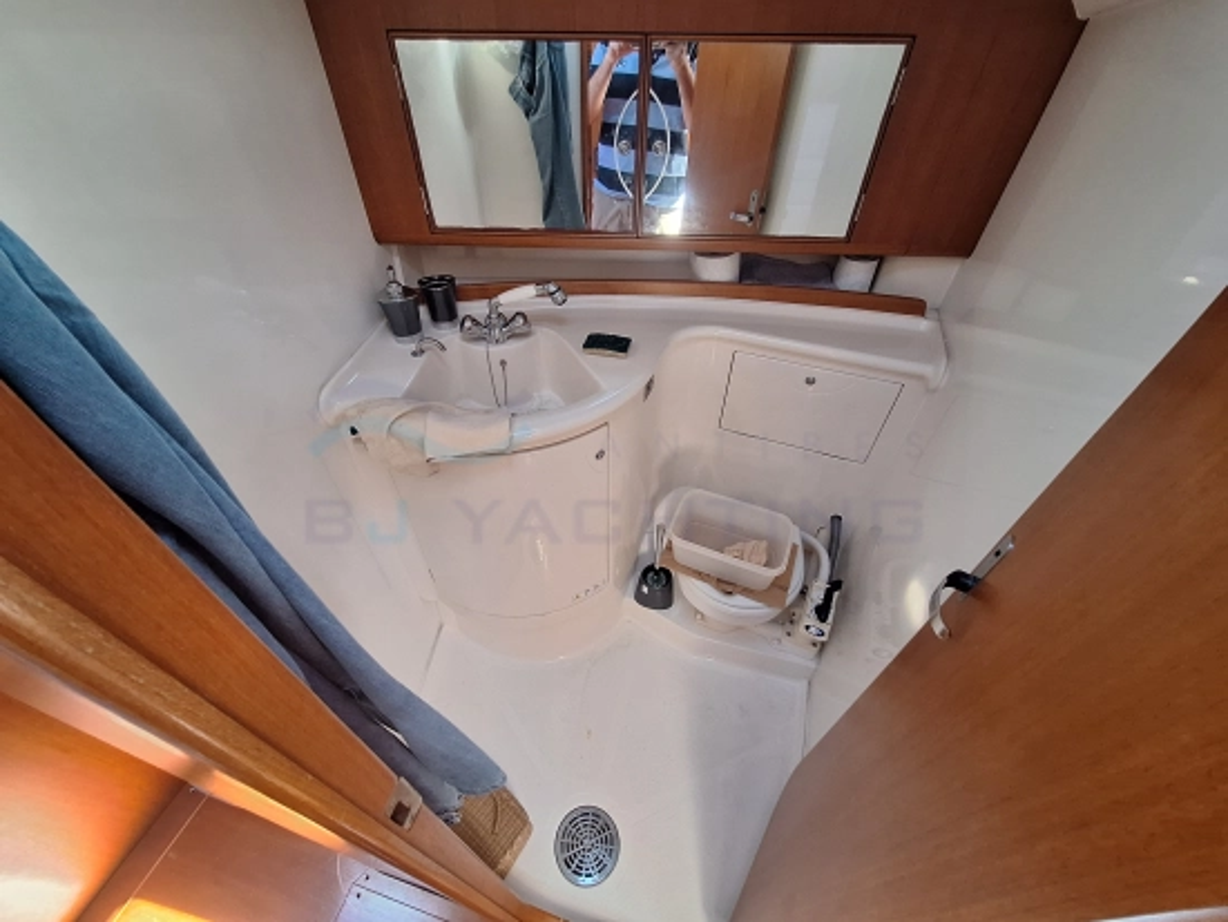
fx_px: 461
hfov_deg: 106.2
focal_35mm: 13
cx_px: 614
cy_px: 461
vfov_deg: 90.0
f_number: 2.2
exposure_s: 1/33
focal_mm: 1.74
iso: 160
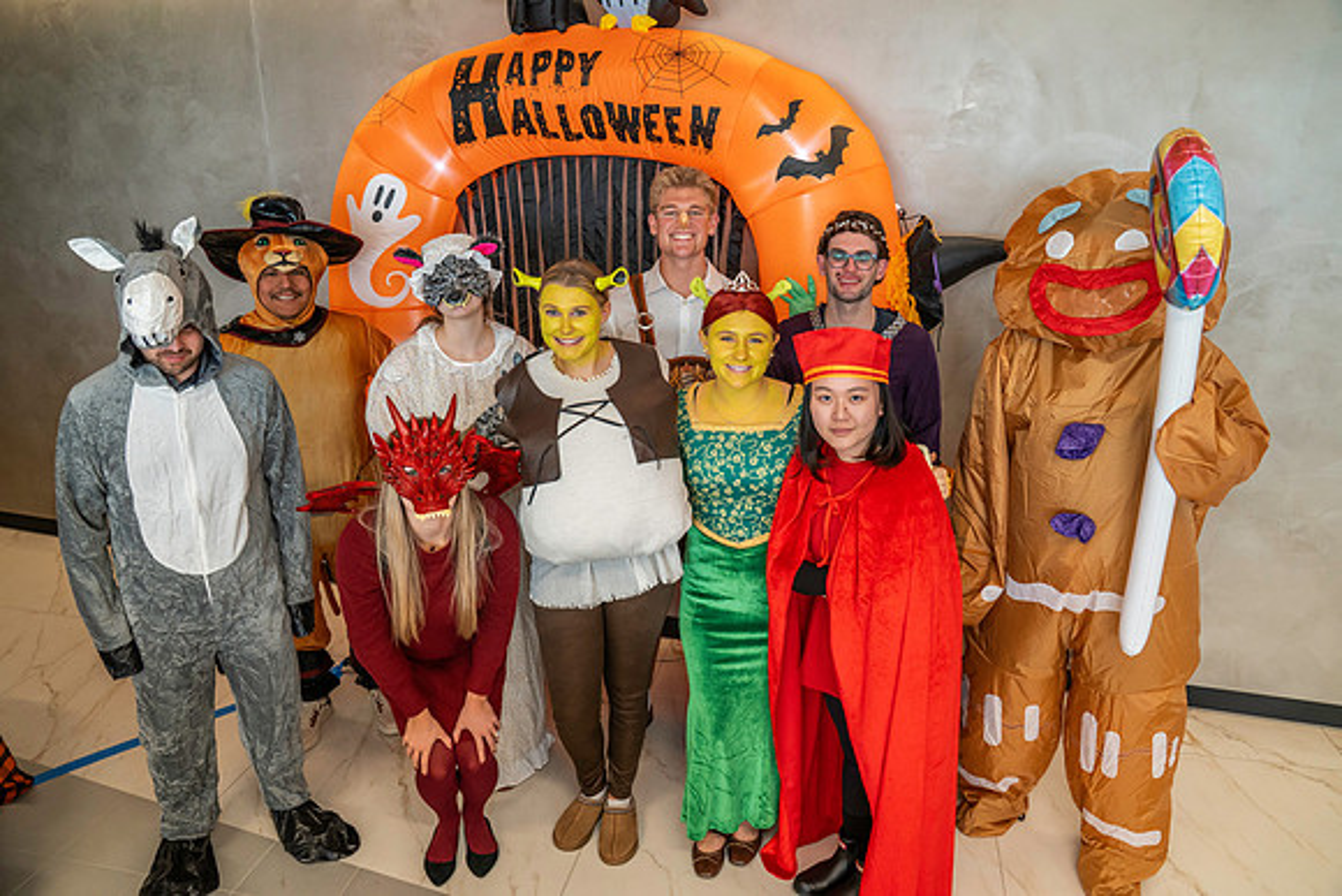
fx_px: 895
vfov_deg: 53.2
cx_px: 671
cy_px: 448
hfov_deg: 73.7
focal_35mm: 24
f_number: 4.5
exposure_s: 1/160
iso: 2000
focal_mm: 24
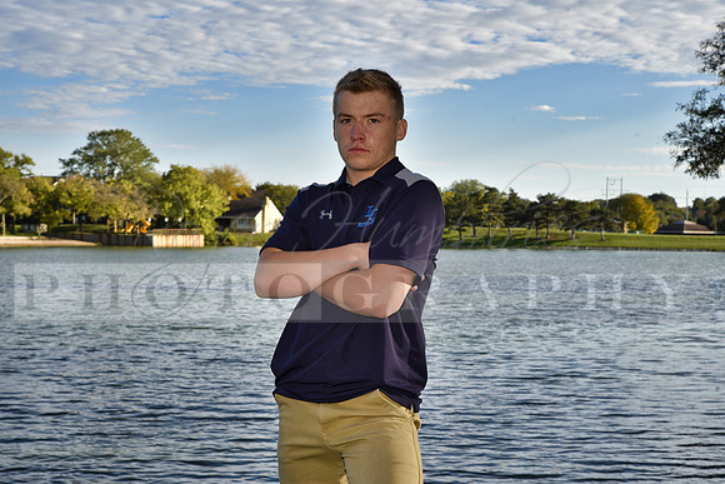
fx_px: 1370
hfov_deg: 29.6
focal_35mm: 68
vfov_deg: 20.0
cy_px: 242
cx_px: 362
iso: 200
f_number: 11
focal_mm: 68
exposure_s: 1/200
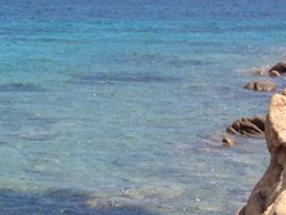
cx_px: -220
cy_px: 21
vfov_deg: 7.8
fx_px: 1563
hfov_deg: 9.9
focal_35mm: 189
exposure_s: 1/1727
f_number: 2.4
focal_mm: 4.28
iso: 50
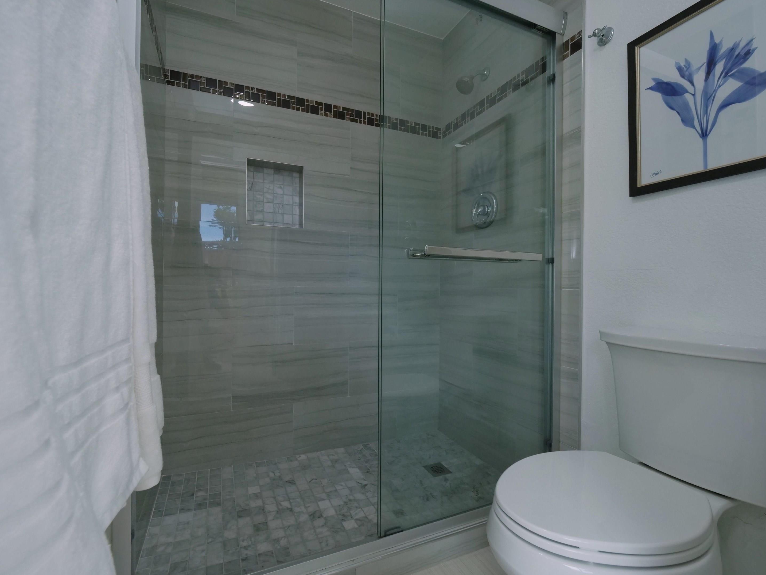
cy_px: 290
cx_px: 372
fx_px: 332
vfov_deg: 81.7
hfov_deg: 98.1
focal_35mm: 15
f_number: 6.3
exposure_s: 1/125
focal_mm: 7
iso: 800
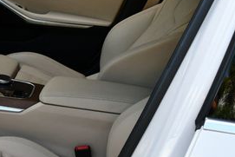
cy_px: 117
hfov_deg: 22.9
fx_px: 555
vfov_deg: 16.0
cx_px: -5
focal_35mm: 85
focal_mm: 18
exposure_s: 1/250
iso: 250
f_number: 5.6
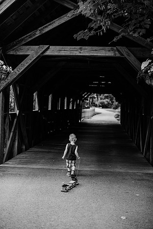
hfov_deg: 27.0
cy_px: 114
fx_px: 319
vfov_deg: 39.6
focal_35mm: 50
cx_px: 76
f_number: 2.2
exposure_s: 1/500
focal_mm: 50
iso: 200
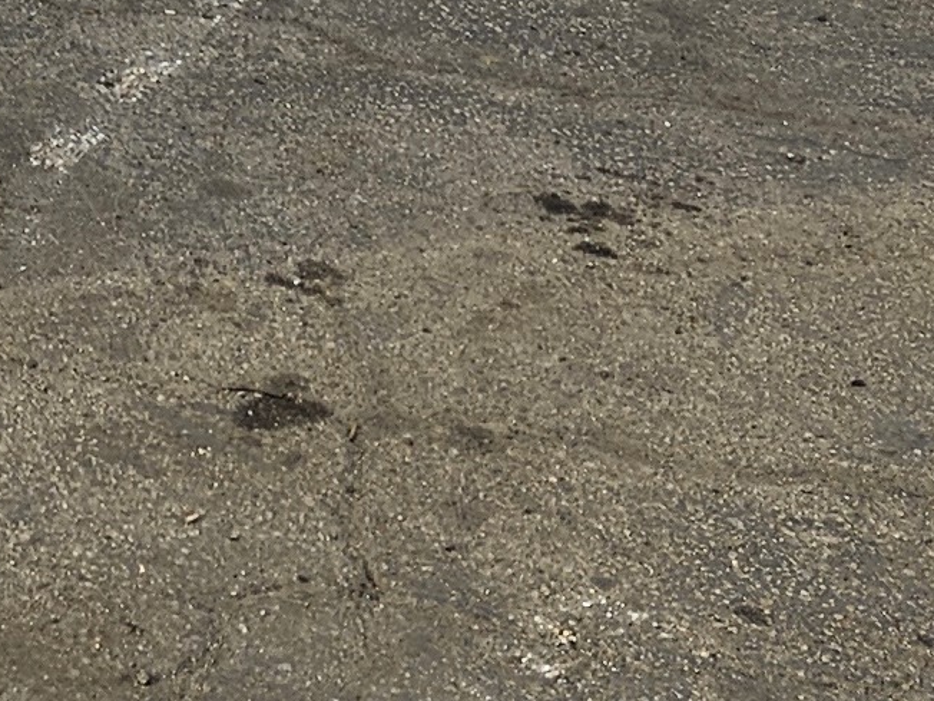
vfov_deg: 8.9
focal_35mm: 141
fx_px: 3804
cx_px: -935
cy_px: -1300
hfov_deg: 12.4
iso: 10
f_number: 1.7
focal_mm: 6.3
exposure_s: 1/331
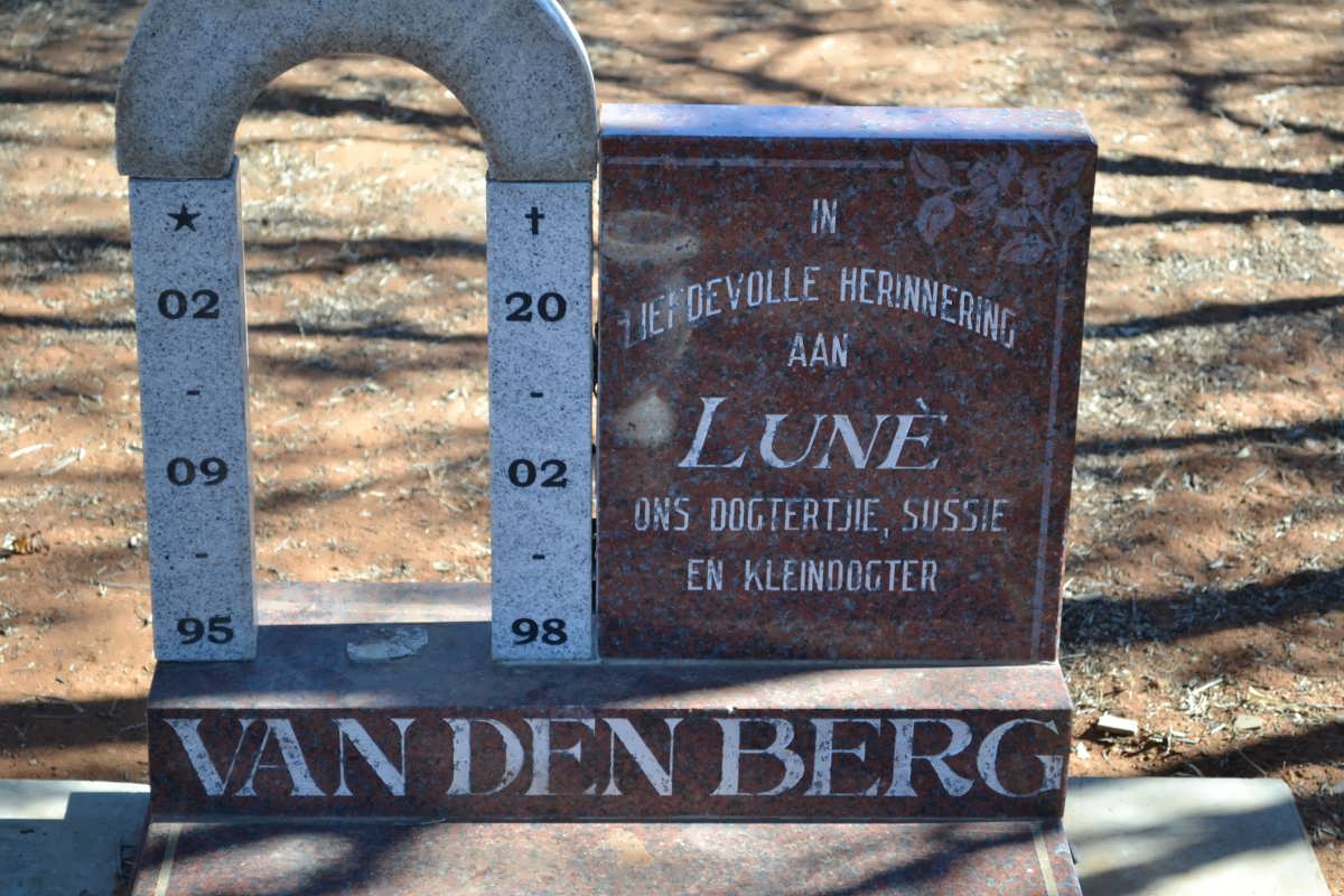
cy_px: 448
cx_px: 672
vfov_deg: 17.5
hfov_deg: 26.0
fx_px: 2912
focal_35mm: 78
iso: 400
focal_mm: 52
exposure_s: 1/100
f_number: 5.6
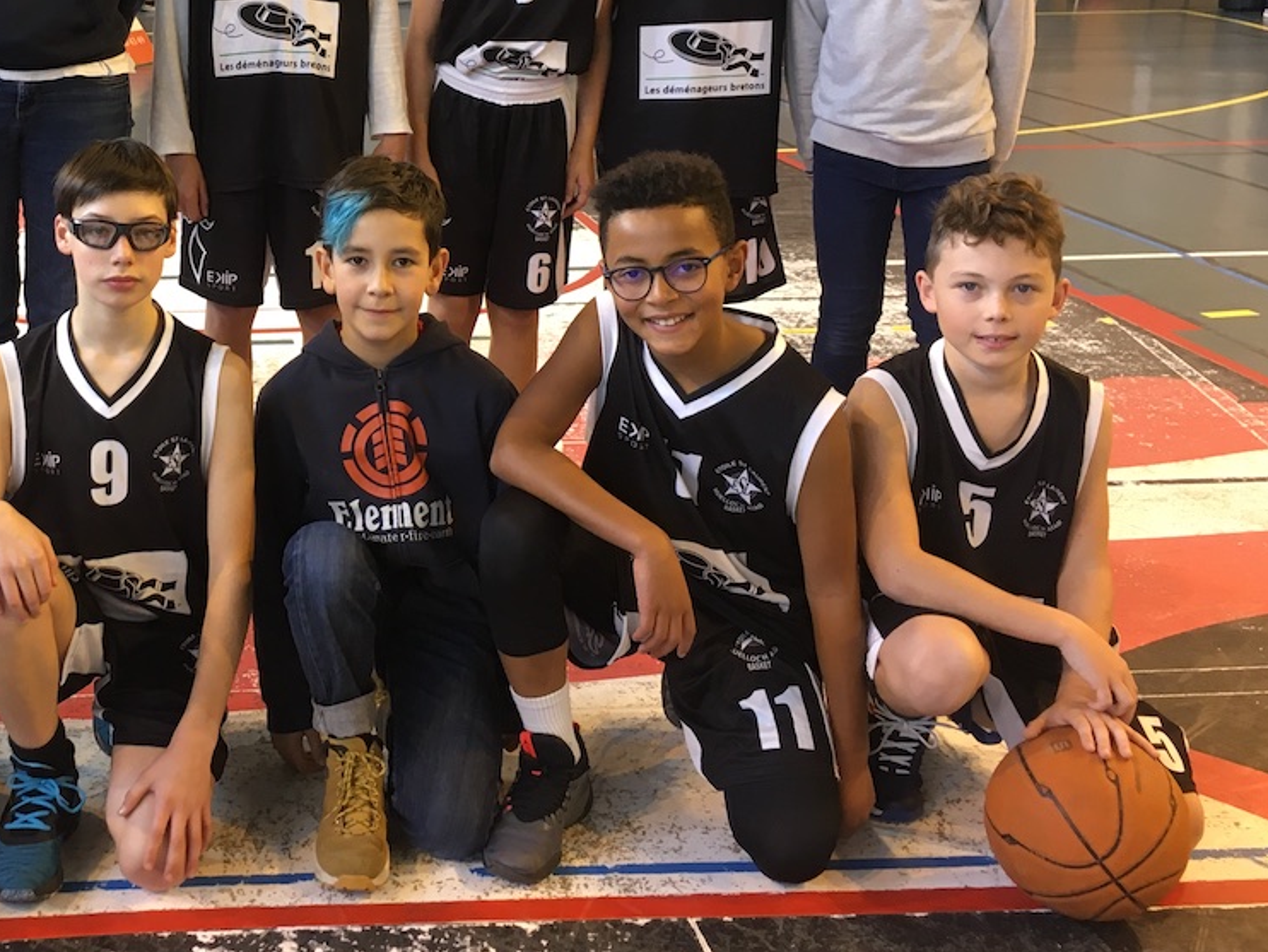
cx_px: 210
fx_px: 1832
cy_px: 272
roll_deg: +1.1
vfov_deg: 28.8
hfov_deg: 36.5
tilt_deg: -12.8
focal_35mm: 50
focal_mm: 4.15
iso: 80
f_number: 2.2
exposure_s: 1/33
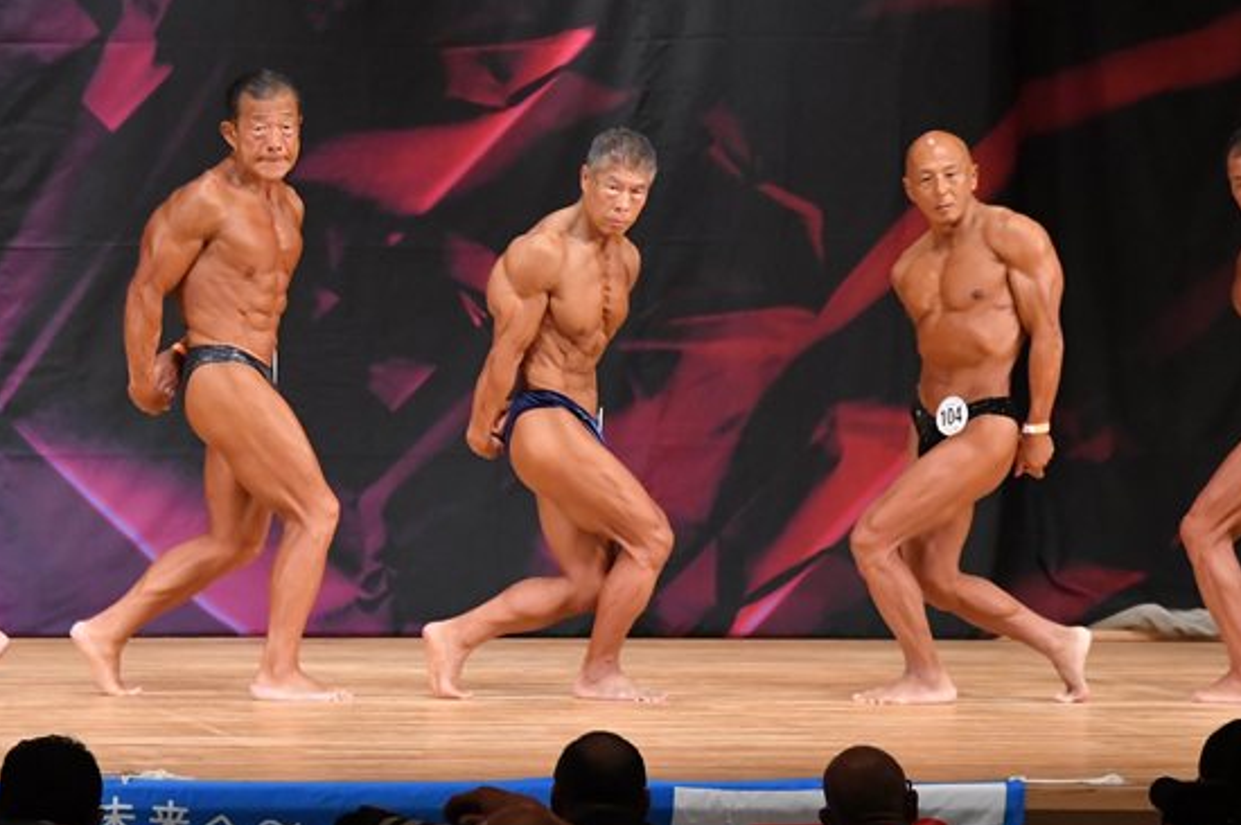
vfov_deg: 5.3
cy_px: 358
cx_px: 423
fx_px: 8888
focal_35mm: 258
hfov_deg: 8.0
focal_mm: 122
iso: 5600
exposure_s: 1/400
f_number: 5.6
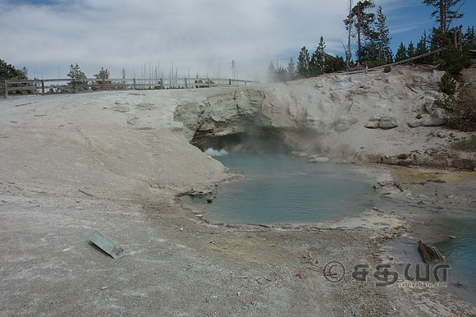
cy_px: 158
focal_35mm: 27
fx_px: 357
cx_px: 238
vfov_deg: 47.9
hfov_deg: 67.4
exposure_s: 1/400
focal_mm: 18
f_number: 10
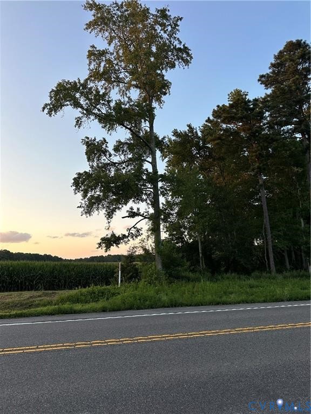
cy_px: 207
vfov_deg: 71.6
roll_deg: +0.1
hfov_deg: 56.8
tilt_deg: +9.5
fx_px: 287
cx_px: 156
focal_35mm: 24
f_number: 1.78
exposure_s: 1/910
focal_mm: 6.86
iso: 80
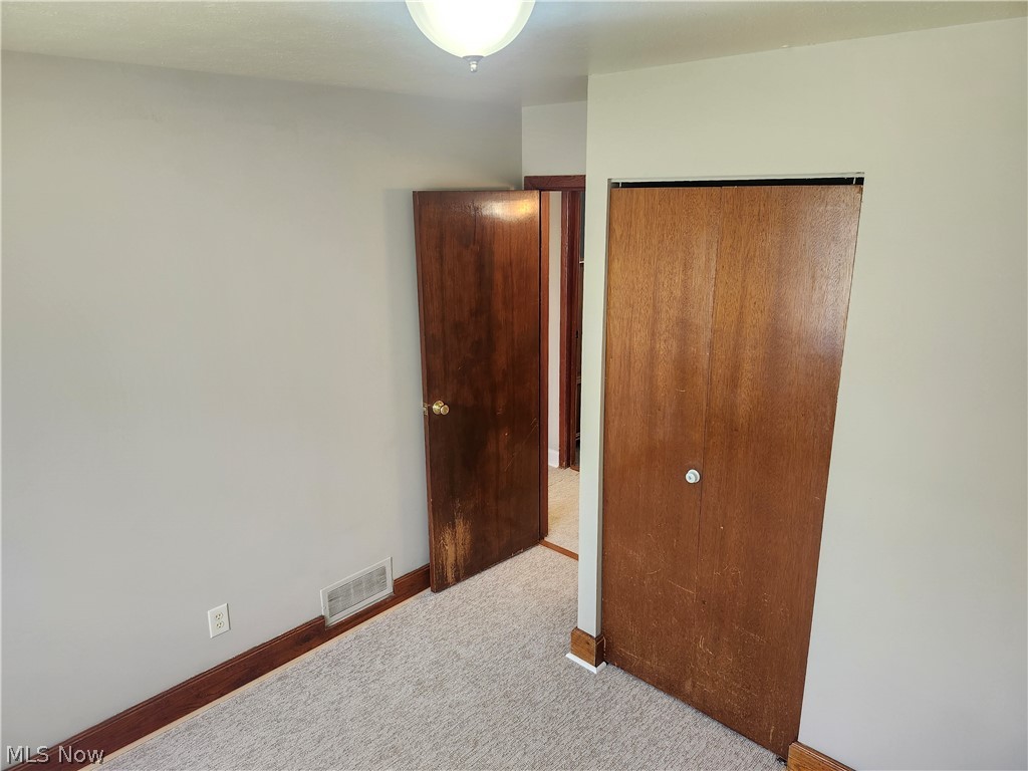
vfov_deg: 58.9
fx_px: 683
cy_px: 386
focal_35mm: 23
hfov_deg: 73.9
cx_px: 514
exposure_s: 1/120
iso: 400
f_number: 1.8
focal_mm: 5.54
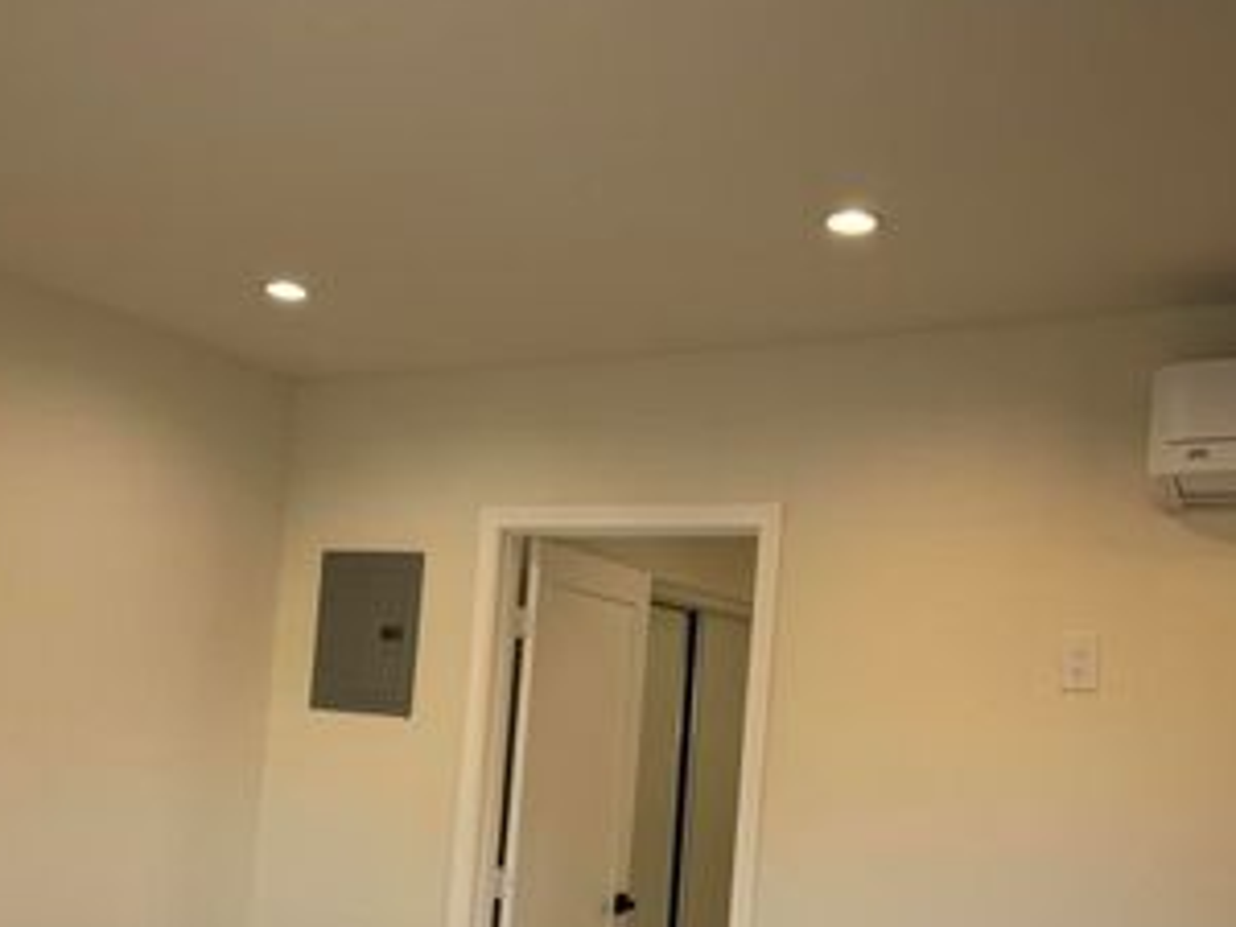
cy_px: 682
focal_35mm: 40
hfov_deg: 46.8
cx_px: 643
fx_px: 1428
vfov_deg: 35.3
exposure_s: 1/148
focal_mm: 6.76
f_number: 1.78
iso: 64
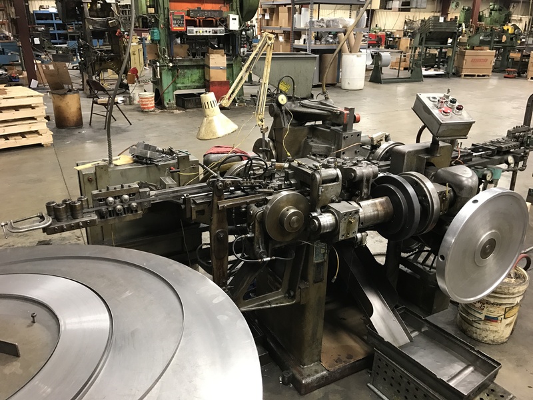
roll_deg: +0.3
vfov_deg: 49.7
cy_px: 200
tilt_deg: -22.6
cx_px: 266
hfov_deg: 63.4
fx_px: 431
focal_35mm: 28
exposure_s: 1/15
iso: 40
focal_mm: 3.99
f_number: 1.8
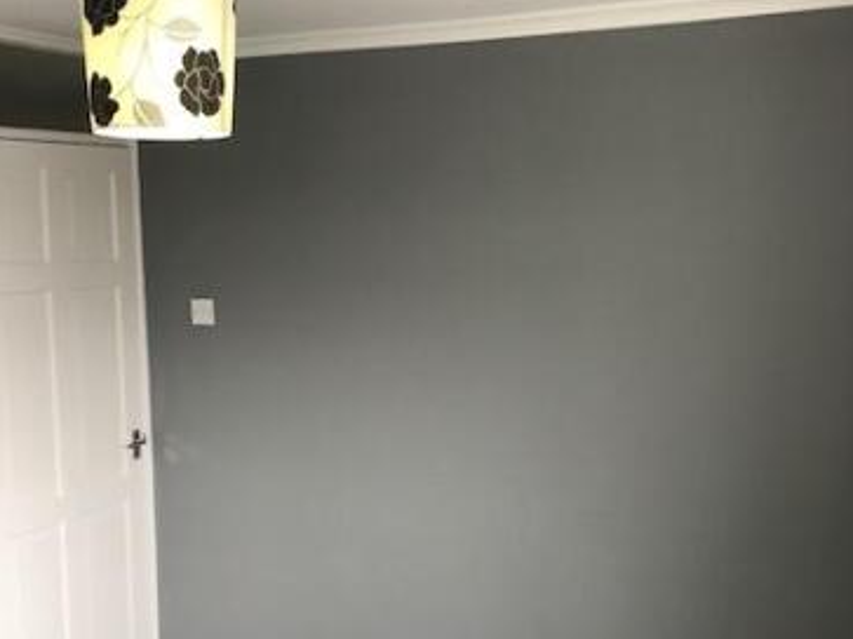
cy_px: 457
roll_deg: +1.1
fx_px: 1109
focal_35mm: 45
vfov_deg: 31.7
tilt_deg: -12.3
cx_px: 342
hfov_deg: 41.9
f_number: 1.8
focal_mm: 3.99
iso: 32
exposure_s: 1/100
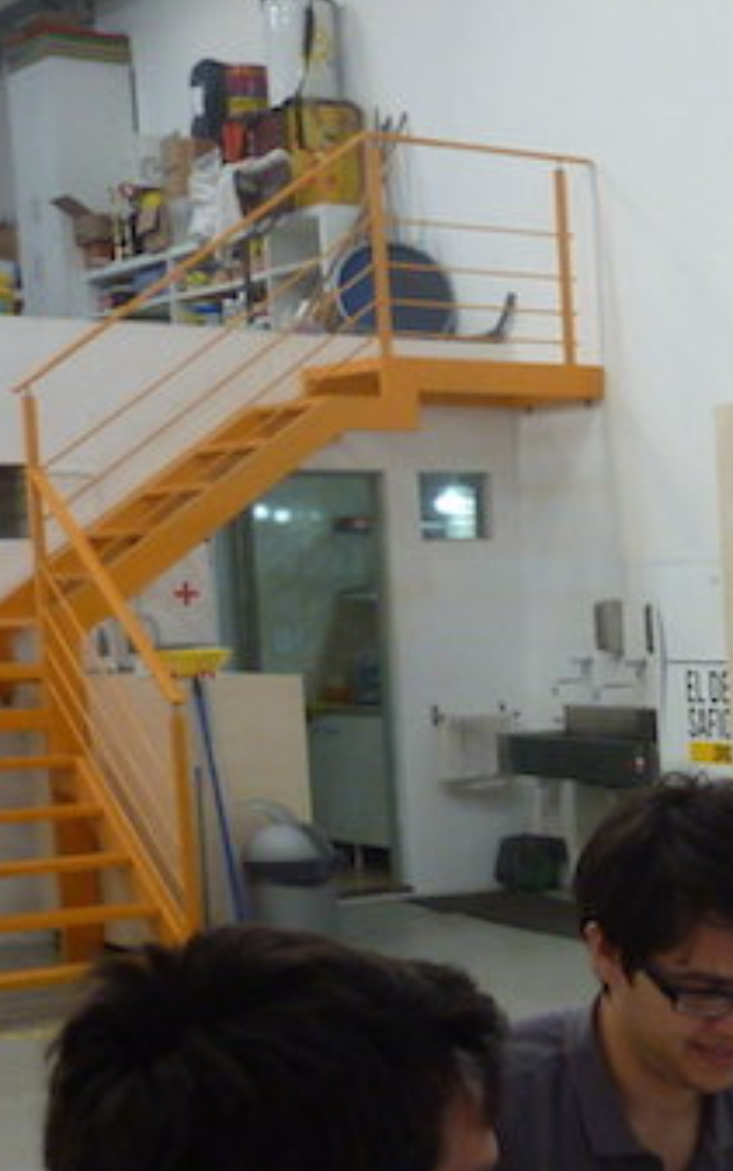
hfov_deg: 15.4
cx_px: 1327
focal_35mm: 73
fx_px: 2330
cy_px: 886
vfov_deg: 27.8
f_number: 3.4
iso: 200
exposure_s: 1/30
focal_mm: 4.7
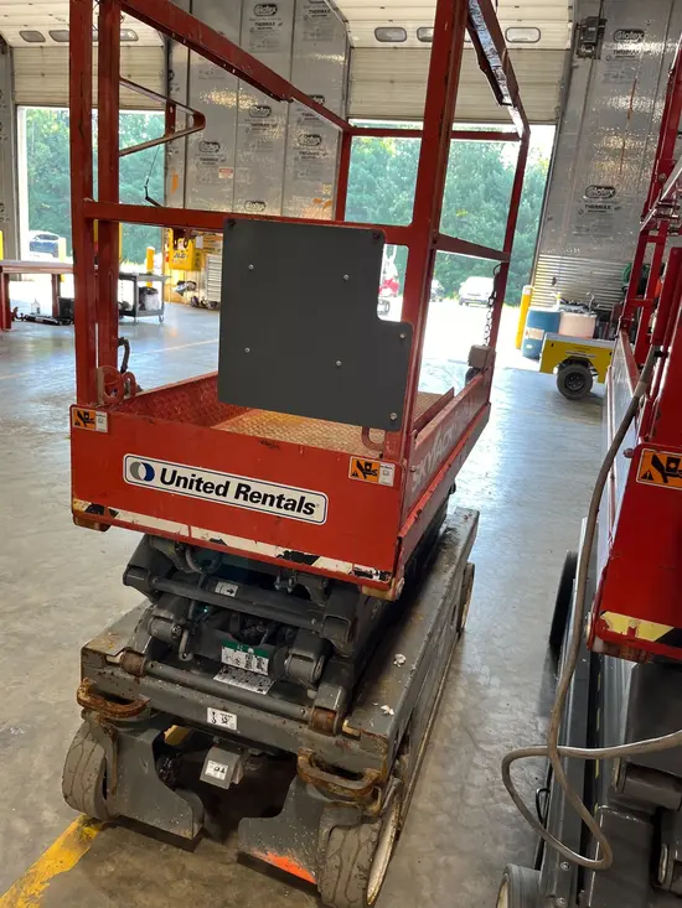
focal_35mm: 26
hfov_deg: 53.1
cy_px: 454
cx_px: 341
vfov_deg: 67.3
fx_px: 683
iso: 50
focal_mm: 5.1
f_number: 1.6
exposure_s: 1/62
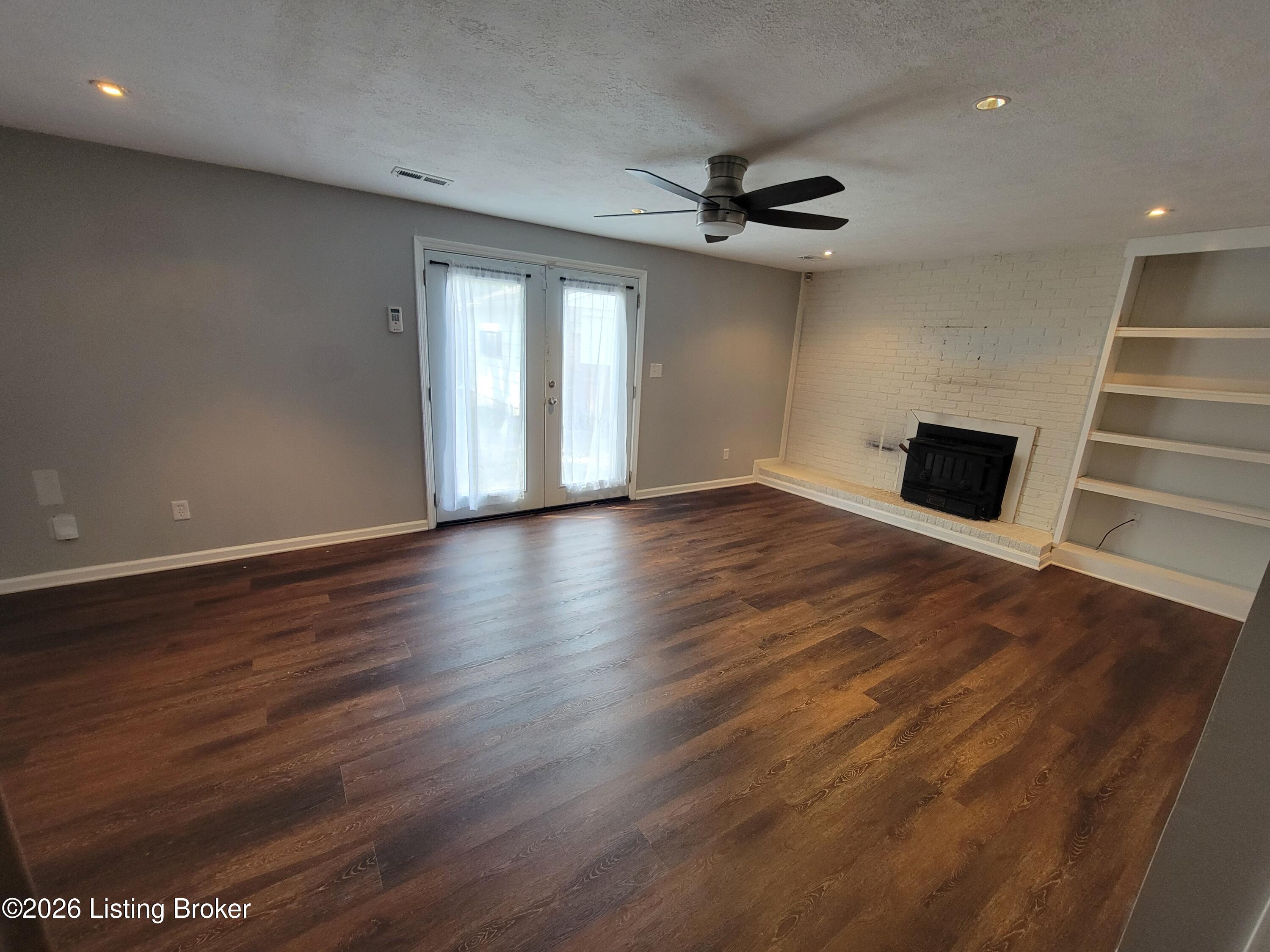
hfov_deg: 106.2
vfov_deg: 89.9
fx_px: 477
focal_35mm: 13
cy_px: 476
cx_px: 635
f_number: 2.2
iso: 320
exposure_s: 1/60
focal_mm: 2.2
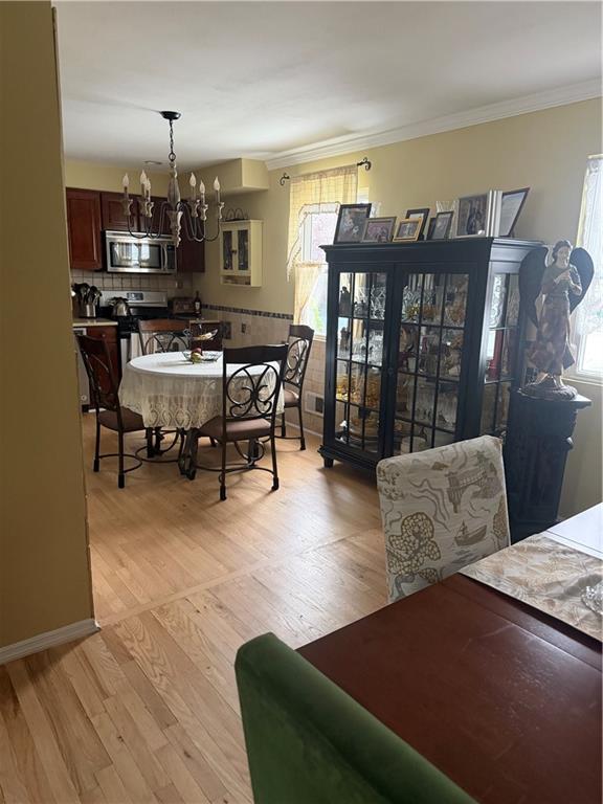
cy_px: 402
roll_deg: -1.4
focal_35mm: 24
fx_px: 557
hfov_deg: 56.8
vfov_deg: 71.6
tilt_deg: -12.1
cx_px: 302
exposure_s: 1/60
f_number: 1.78
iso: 640
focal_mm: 6.76
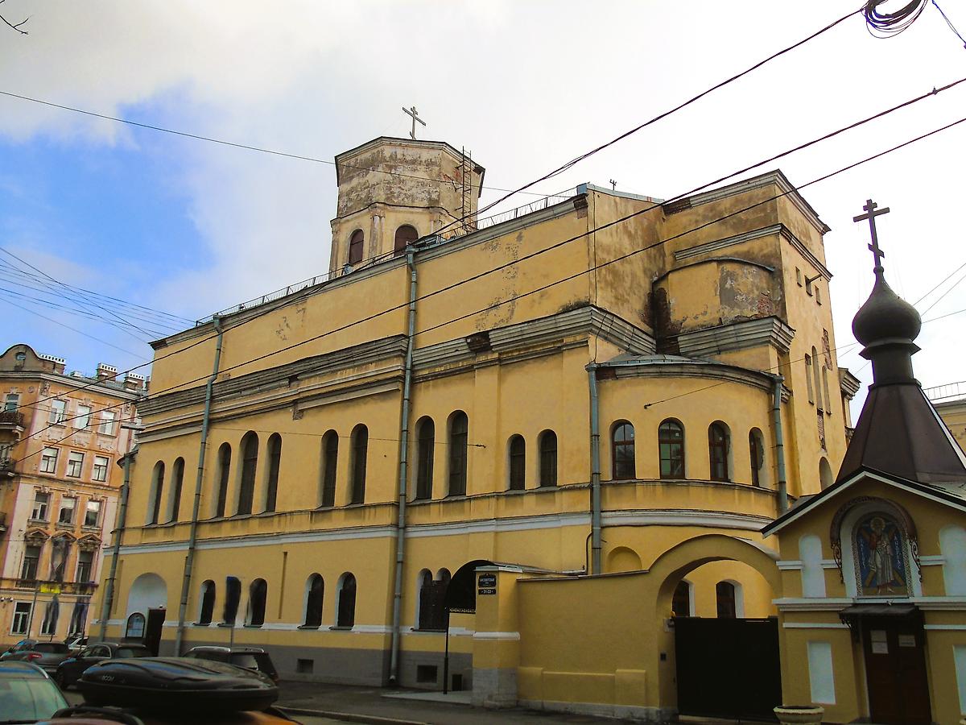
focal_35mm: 29
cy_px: 362
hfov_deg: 61.7
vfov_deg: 48.2
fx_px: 809
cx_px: 483
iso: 80
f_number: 3.6
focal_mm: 5.2
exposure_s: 1/640
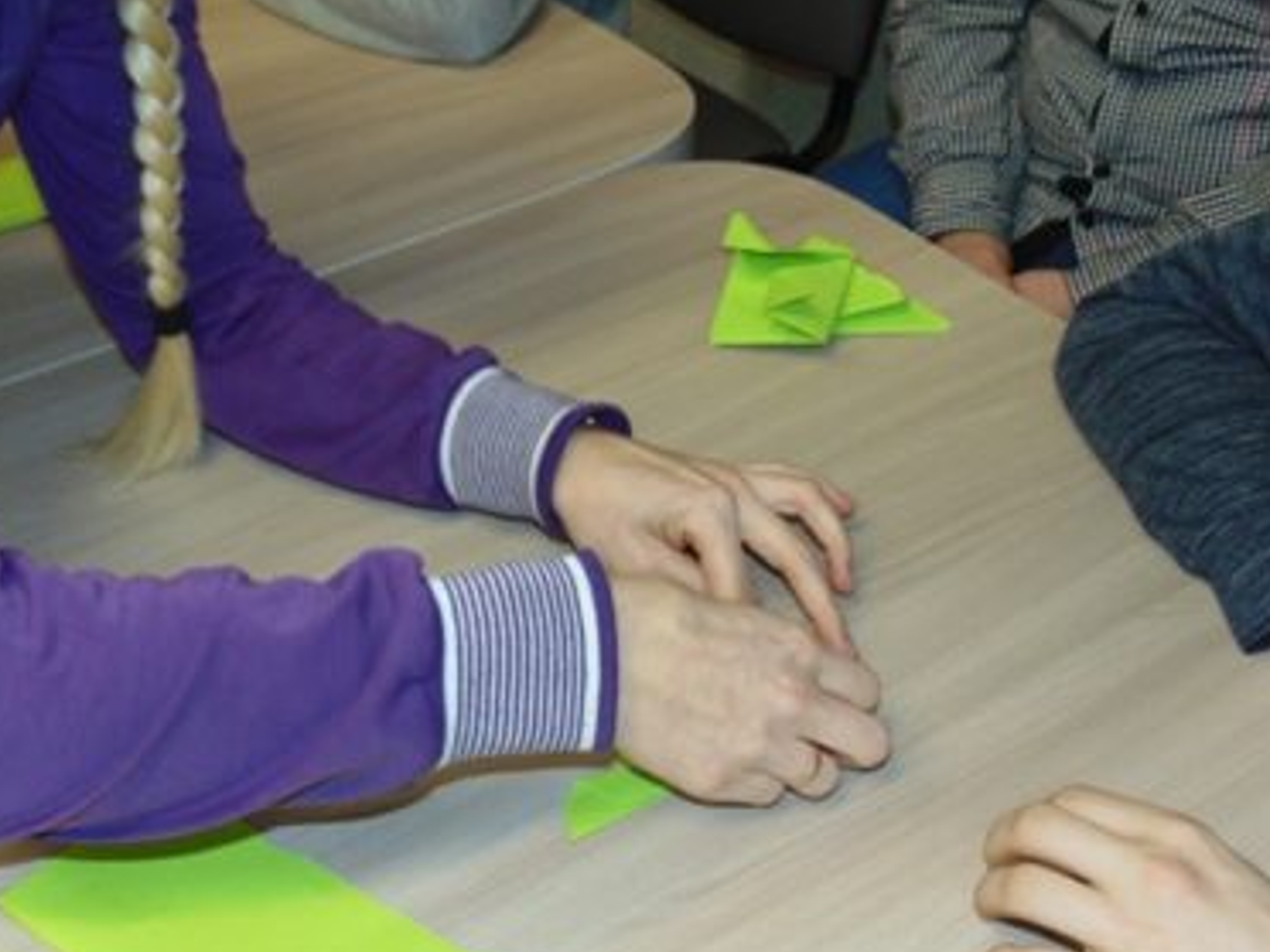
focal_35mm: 43
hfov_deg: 43.9
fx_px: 1578
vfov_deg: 33.6
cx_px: 632
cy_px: 536
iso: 200
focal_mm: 4.5
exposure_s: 1/30
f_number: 3
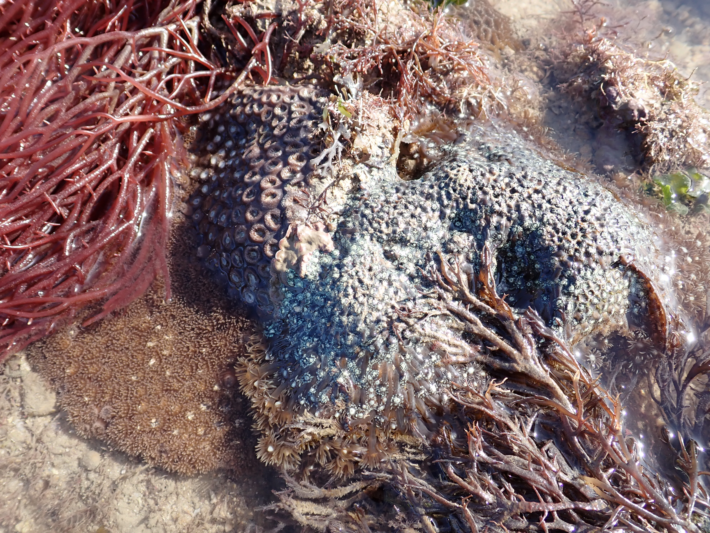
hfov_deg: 60.0
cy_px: 266
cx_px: 355
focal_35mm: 30
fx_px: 615
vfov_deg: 46.8
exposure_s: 1/400
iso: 100
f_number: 3.2
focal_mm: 5.4
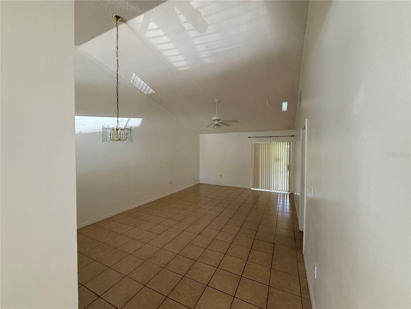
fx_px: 166
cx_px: 206
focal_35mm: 14
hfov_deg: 102.1
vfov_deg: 85.7
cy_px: 154
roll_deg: +0.2
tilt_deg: -1.5
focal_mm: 2.22
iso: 250
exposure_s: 1/60
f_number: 2.2
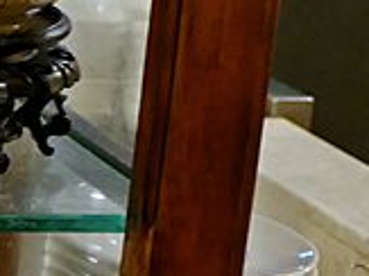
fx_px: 1832
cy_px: 51
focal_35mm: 172
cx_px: -690
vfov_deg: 8.6
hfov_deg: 9.4
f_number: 2.5
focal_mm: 14
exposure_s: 1/60
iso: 500
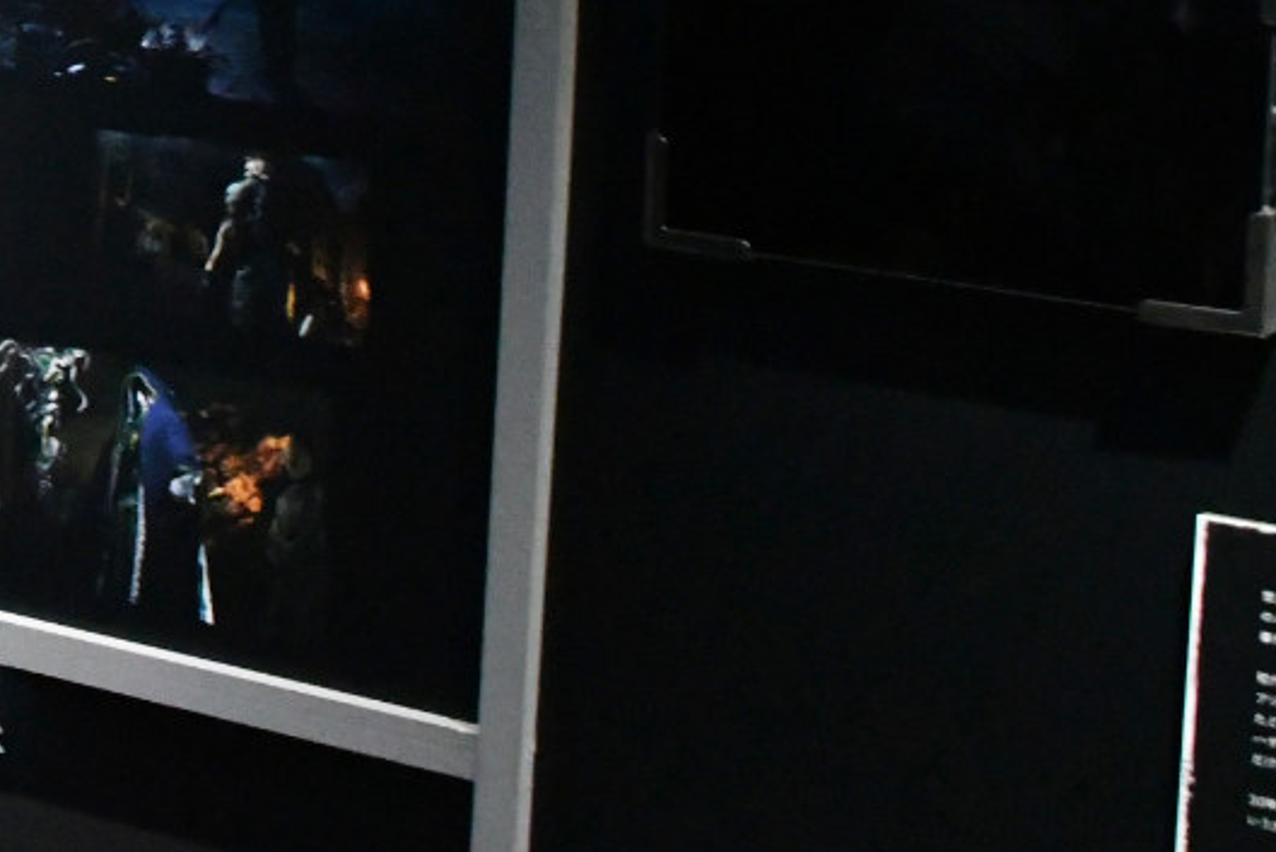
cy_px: -229
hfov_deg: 18.7
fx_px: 3581
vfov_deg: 13.1
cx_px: -400
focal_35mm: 101
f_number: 8
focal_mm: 22
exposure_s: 1/125
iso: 8000
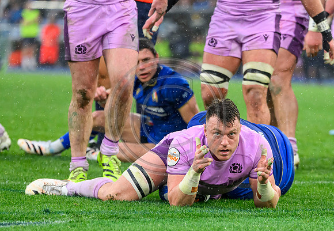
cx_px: 258
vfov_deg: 3.0
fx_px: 4384
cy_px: 204
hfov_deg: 4.4
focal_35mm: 467
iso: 2000
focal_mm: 200
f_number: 3.2
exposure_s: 1/1250
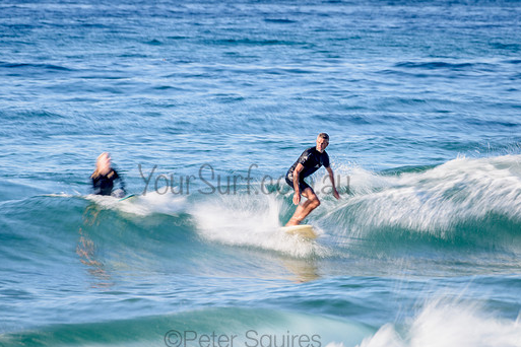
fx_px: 10028
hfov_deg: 3.0
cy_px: 182
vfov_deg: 2.0
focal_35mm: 693
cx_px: 309
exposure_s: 1/13
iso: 31
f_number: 10
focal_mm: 500
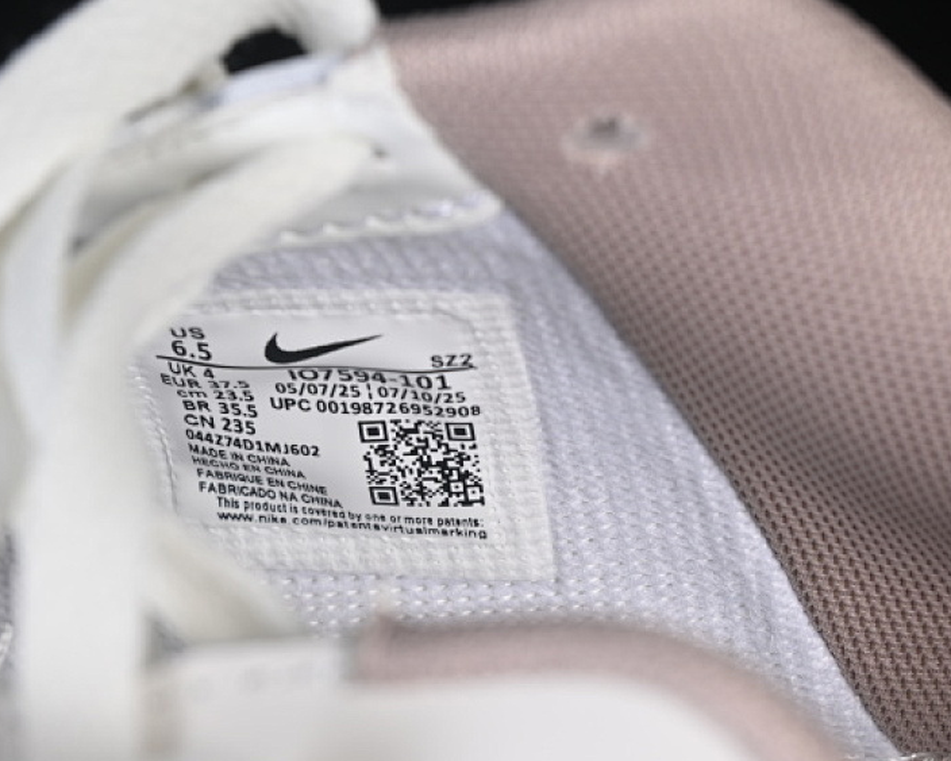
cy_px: 484
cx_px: 396
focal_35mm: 108
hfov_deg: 17.8
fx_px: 3039
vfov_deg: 14.2
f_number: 7.1
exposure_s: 1/80
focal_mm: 50
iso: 160
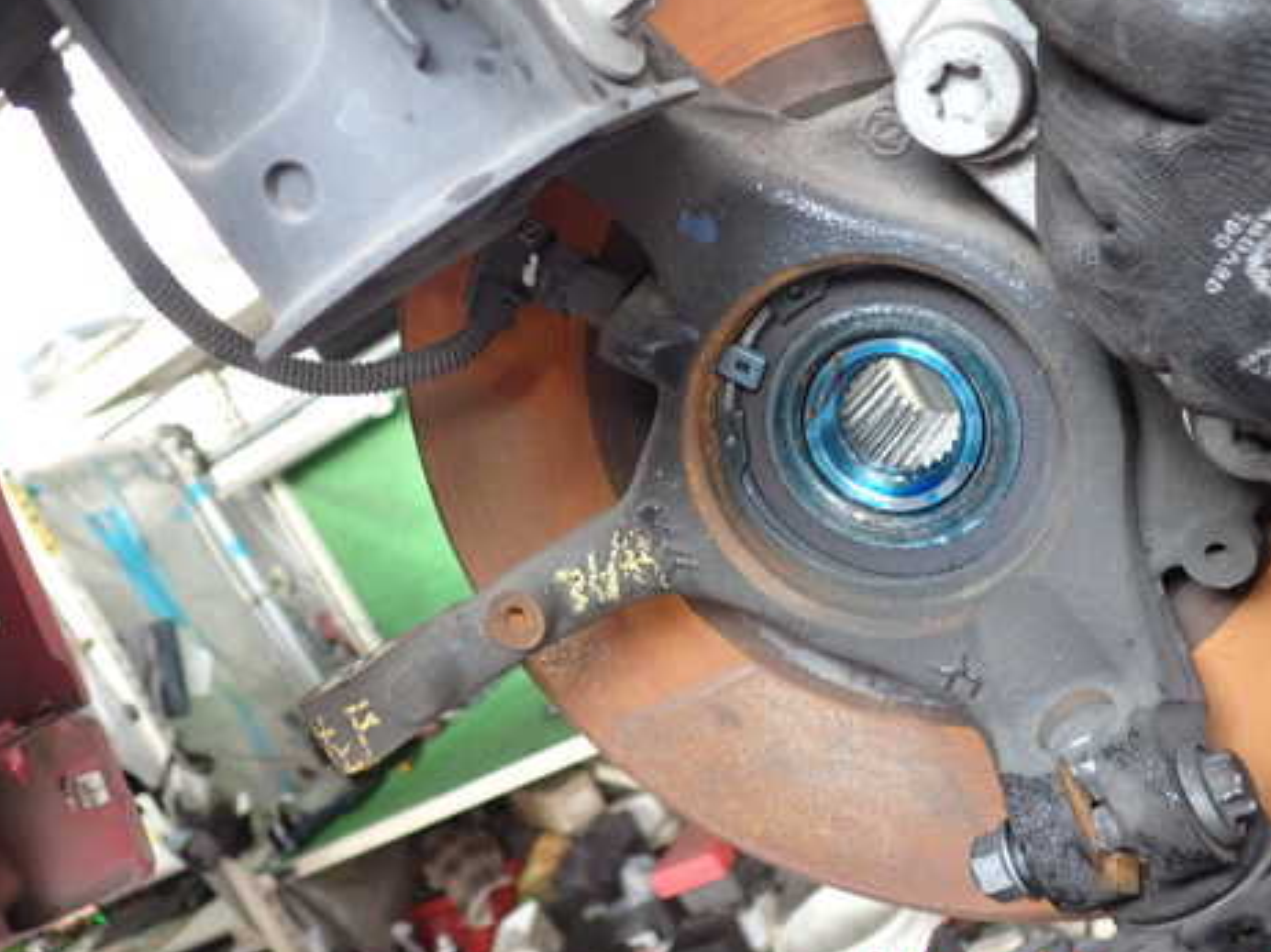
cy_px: 399
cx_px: 666
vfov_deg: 36.7
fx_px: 1431
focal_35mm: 39
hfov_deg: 47.9
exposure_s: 1/30
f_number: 2.3
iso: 320
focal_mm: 5.4
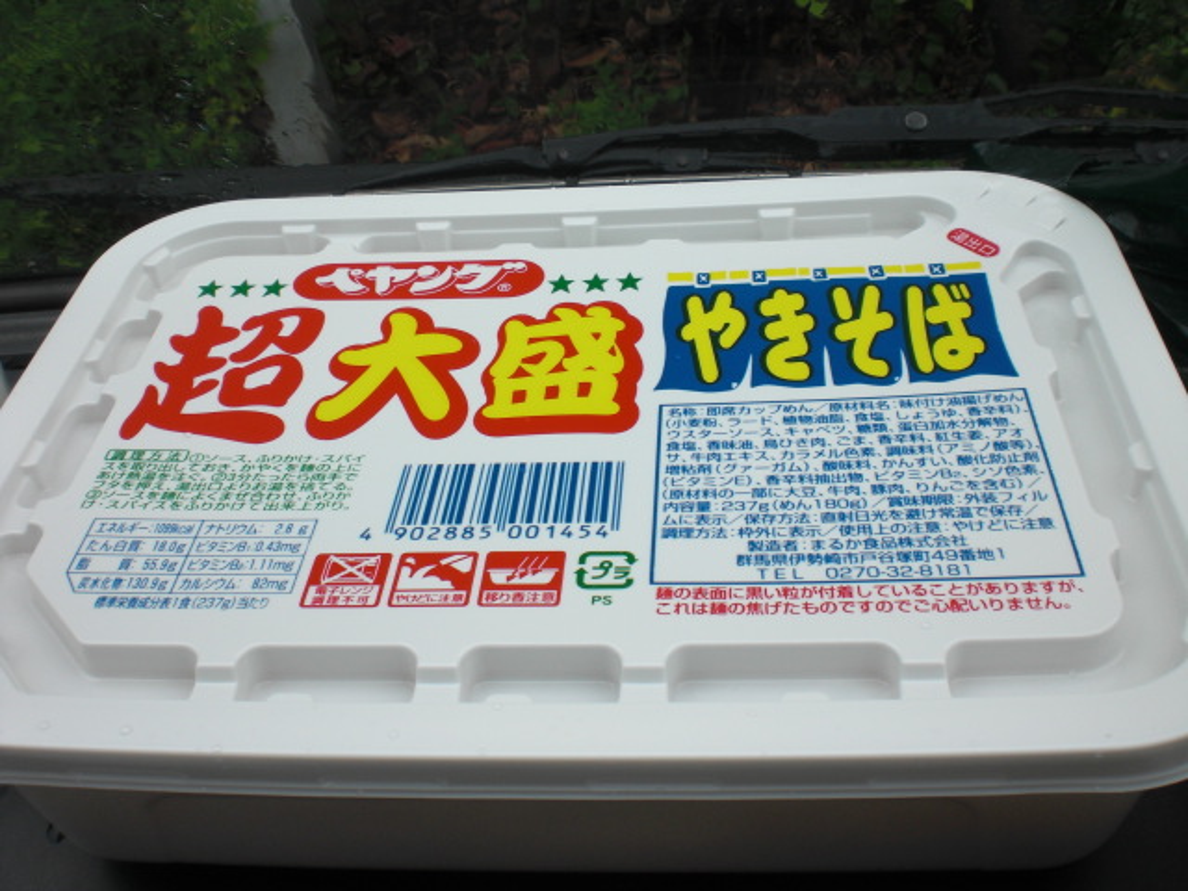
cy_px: 446
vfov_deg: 37.7
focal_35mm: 38
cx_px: 594
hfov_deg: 49.0
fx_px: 1304
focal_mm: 6.3
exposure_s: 1/200
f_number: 5.6
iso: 64
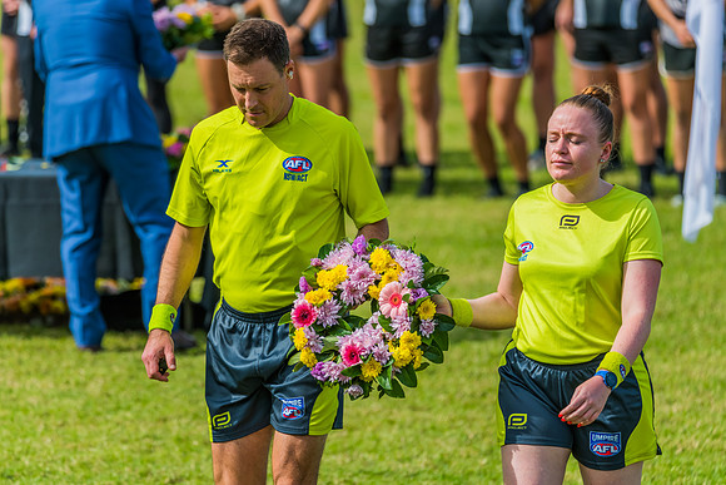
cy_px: 242
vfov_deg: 3.9
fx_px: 7060
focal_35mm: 350
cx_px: 363
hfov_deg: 5.9
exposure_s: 1/2000
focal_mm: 350
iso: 640
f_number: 6.3
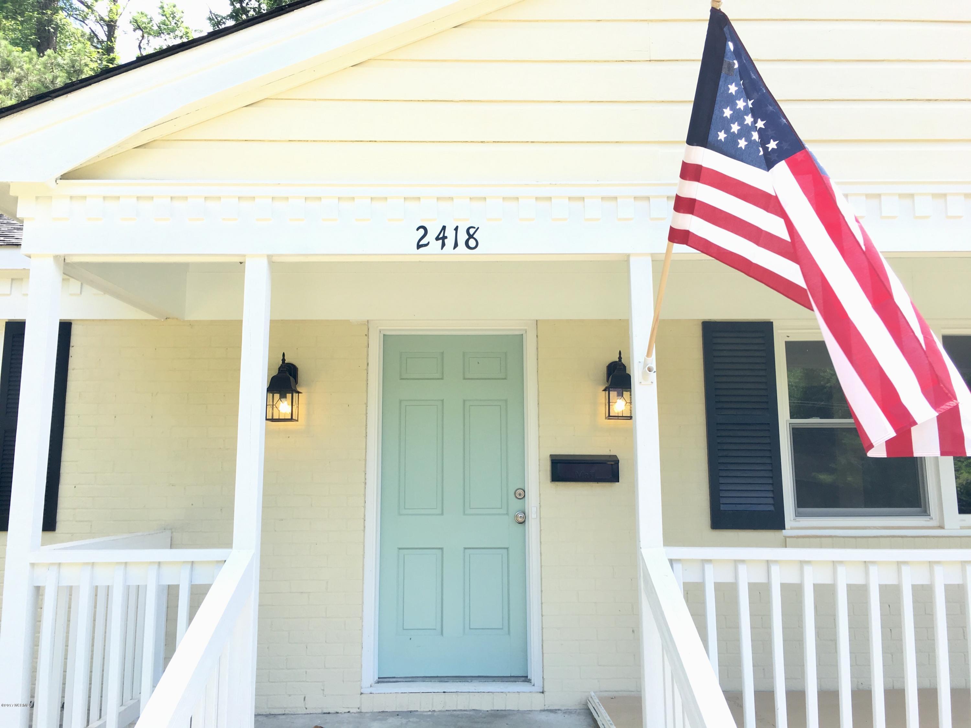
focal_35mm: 29
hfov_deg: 61.7
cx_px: 486
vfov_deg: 48.2
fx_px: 813
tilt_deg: +9.3
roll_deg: +0.1
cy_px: 364
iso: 25
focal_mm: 4.15
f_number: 2.2
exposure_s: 1/208
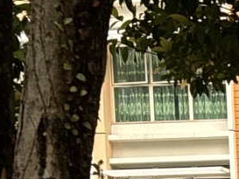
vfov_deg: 6.3
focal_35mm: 225
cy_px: 414
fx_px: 1554
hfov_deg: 8.3
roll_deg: +1.3
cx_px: 509
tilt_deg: -2.5
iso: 50
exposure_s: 1/121
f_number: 1.78
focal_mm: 6.76
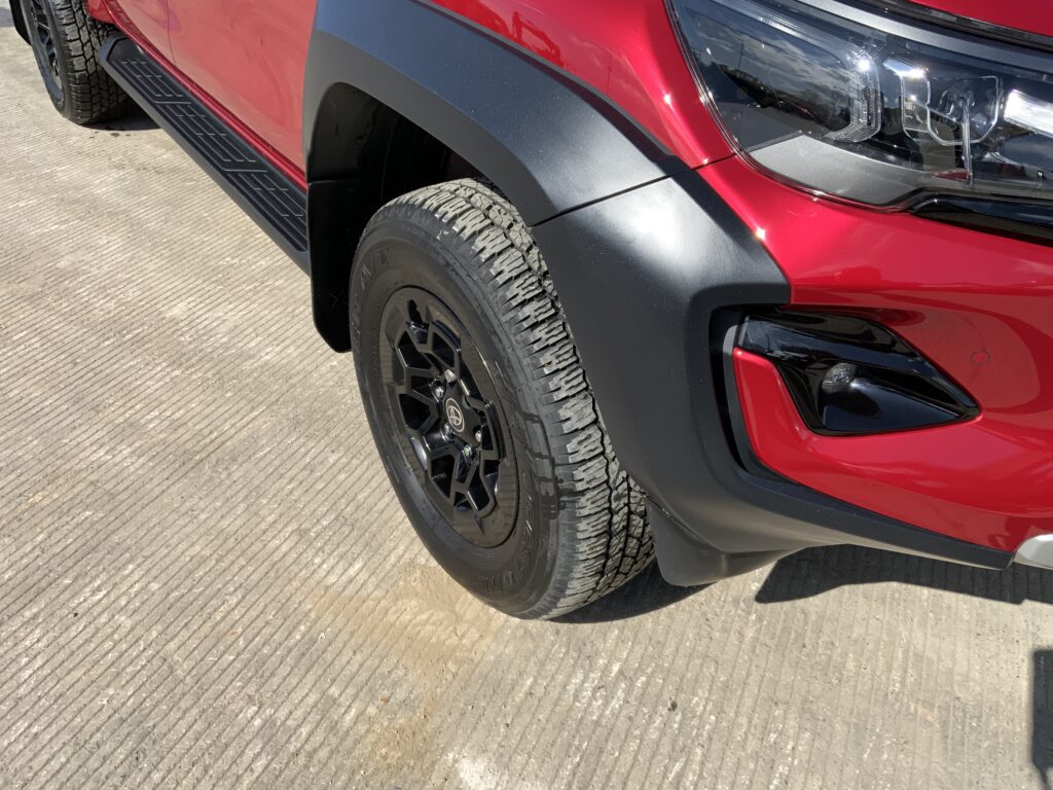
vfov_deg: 48.2
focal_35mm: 29
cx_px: 526
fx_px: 882
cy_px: 395
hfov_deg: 61.7
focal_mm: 3
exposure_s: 1/1534
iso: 16
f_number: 1.8
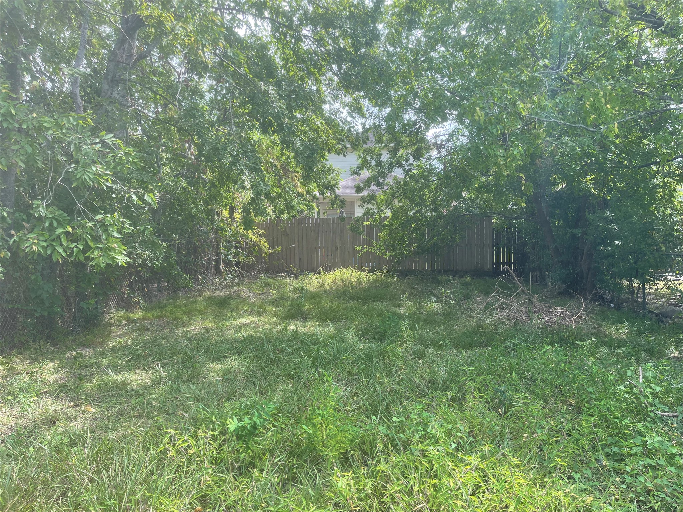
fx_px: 493
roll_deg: -0.2
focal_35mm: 25
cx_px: 342
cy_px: 256
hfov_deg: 69.4
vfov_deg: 54.9
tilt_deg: -2.6
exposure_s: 1/490
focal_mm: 5.1
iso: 32
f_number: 1.6
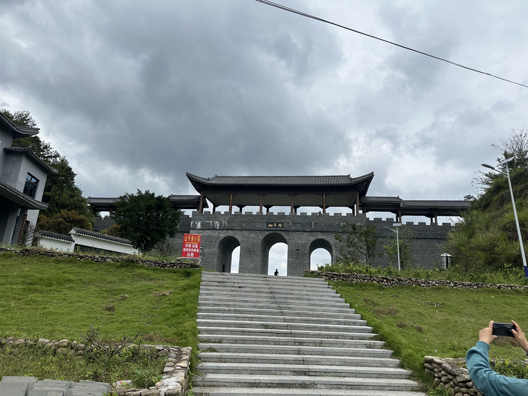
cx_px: 264
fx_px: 366
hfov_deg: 71.6
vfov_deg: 56.8
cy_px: 198
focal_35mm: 24
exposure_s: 1/4545
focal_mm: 6.86
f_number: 1.78
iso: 80
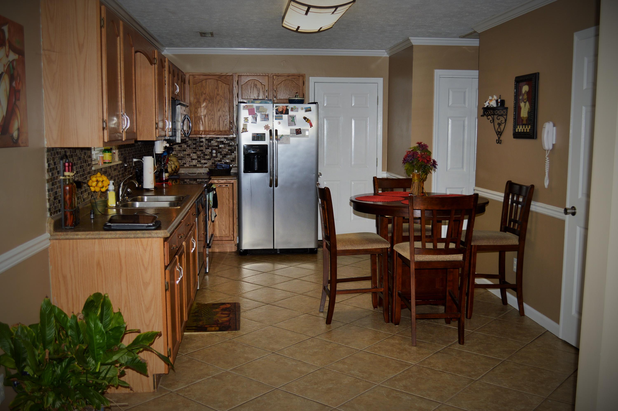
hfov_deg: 53.2
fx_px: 617
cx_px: 309
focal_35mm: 36
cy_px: 206
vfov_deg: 36.8
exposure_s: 1/60
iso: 100
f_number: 4
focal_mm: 24
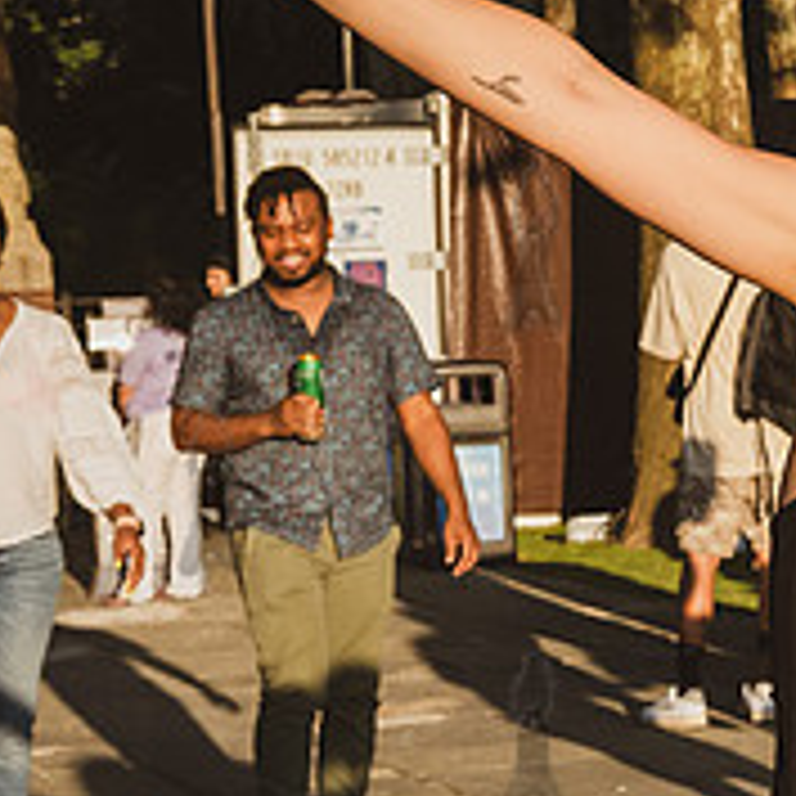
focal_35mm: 146
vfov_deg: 12.0
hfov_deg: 11.2
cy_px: 484
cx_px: 1430
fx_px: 3798
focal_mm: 44
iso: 1000
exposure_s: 1/1600
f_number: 7.1
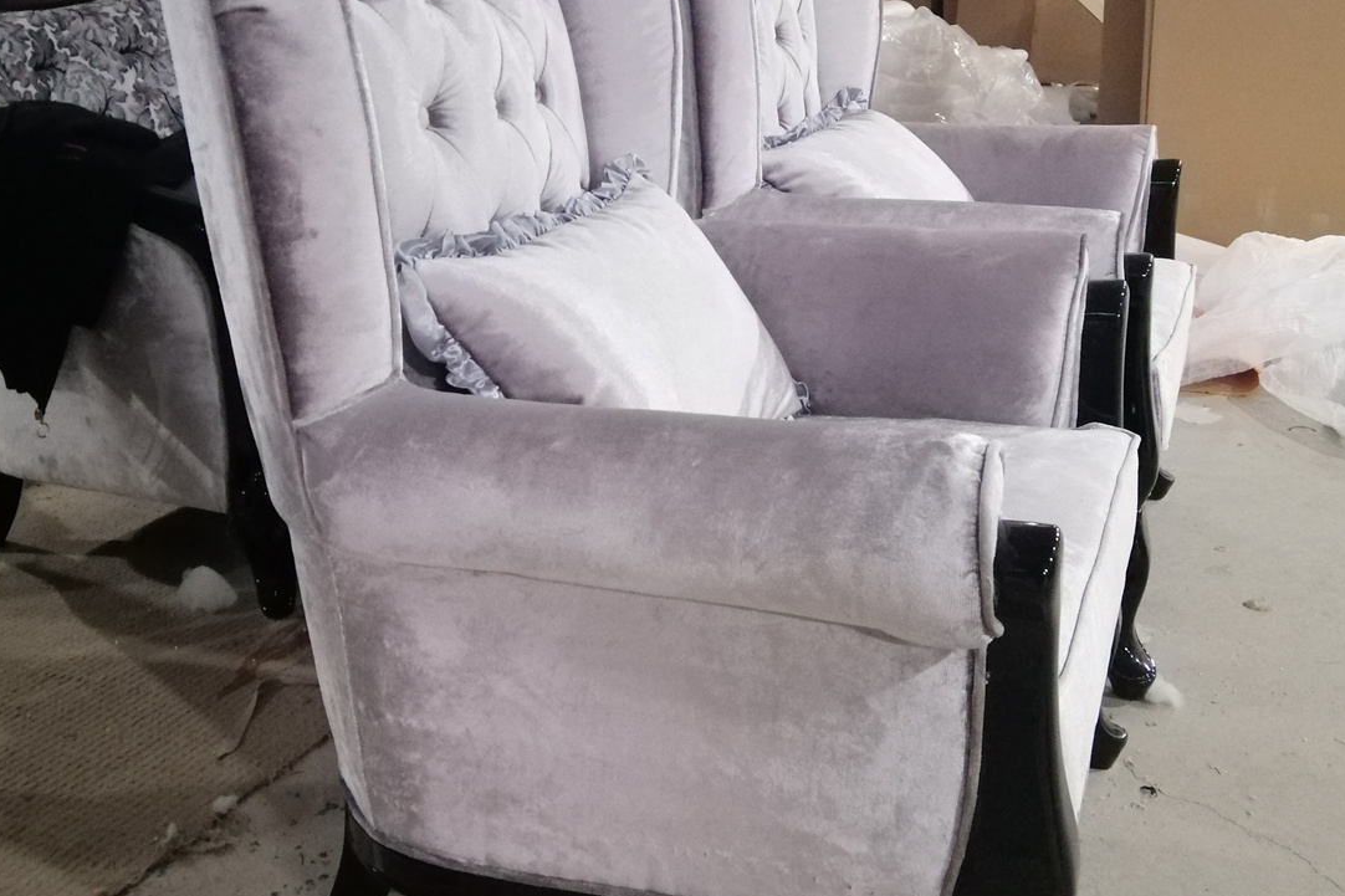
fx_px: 1494
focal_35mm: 40
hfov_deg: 48.4
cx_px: 712
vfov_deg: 33.2
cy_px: 318
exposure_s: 1/16.7
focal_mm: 3.81
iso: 800
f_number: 2.2
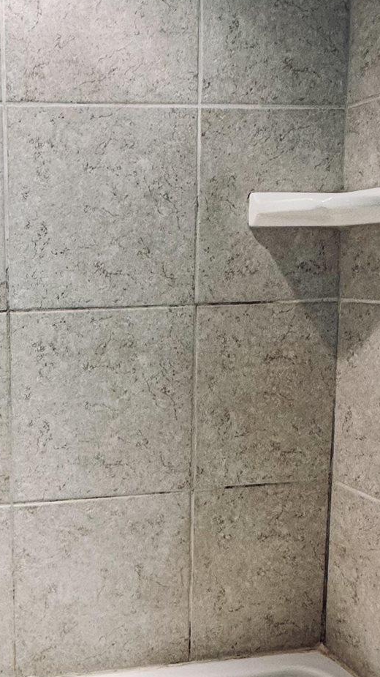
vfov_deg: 52.8
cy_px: 354
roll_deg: +1.6
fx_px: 681
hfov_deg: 28.4
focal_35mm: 38
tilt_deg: -5.6
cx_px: -34
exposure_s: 1/120
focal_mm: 2.22
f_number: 2.2
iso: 160
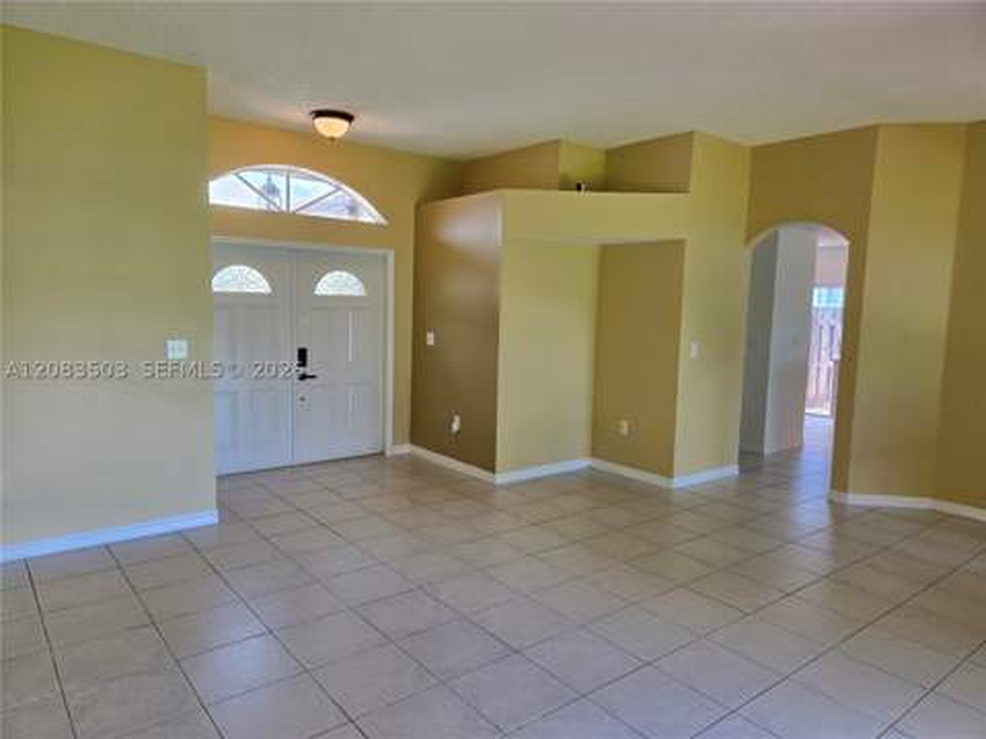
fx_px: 655
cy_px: 370
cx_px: 493
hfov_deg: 73.9
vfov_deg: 58.9
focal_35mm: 23
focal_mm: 5.4
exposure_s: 1/120
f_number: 1.8
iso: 40
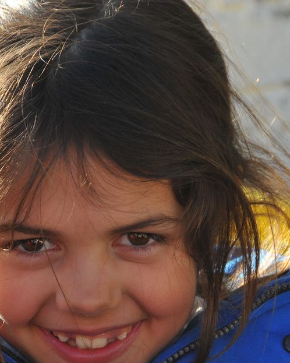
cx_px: 71
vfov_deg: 3.6
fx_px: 5818
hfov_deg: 2.9
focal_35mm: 542
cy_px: 298
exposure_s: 1/160
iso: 200
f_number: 9
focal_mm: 200
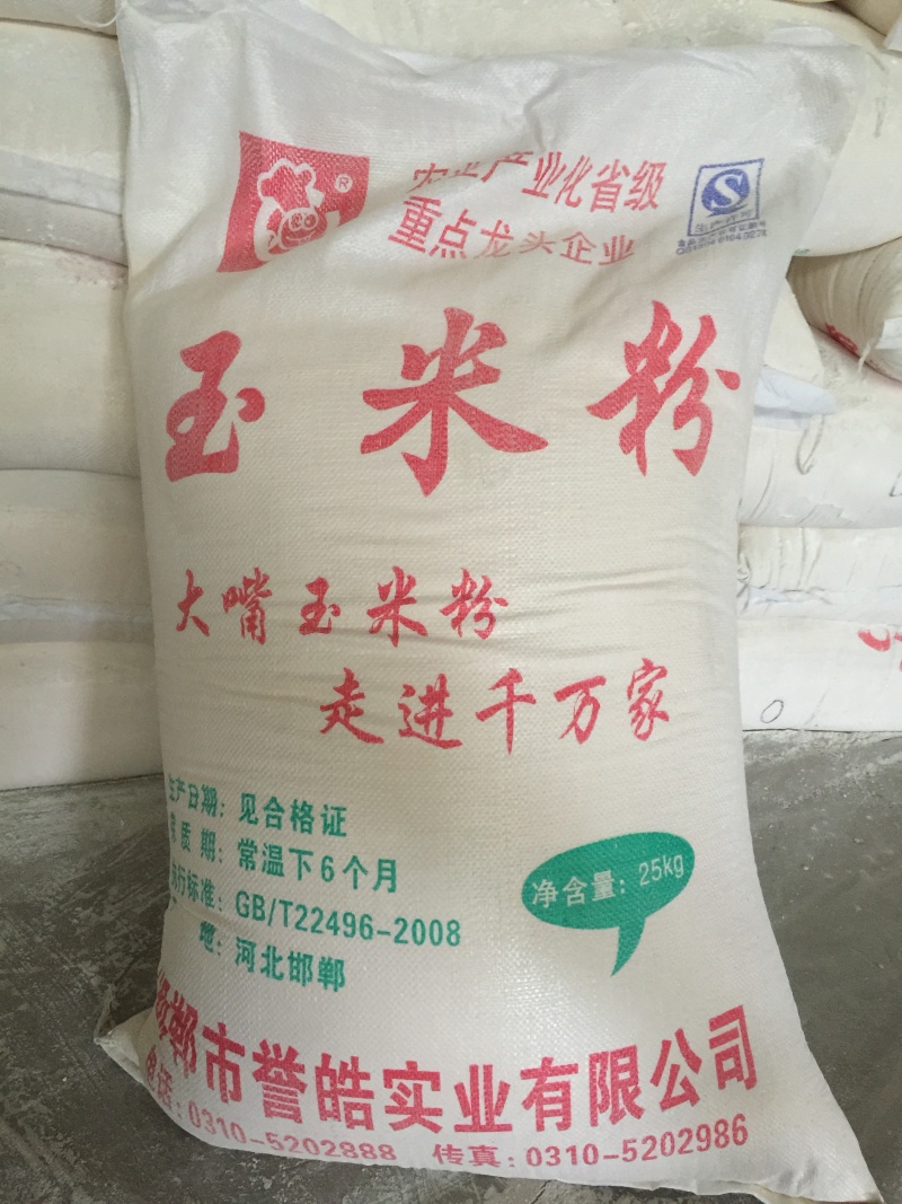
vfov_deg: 61.7
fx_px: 1008
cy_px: 602
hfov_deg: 48.2
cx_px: 451
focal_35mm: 29
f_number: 2.2
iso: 125
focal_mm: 4.15
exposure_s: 1/17
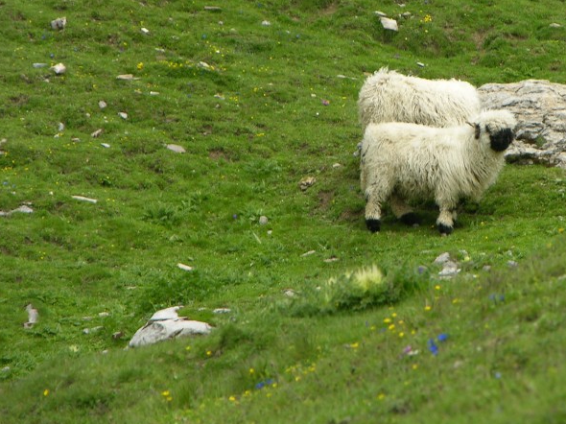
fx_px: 7943
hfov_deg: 4.1
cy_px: 90
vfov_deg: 3.1
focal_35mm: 486
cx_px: 488
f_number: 4.7
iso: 50
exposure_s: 1/164
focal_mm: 71.2
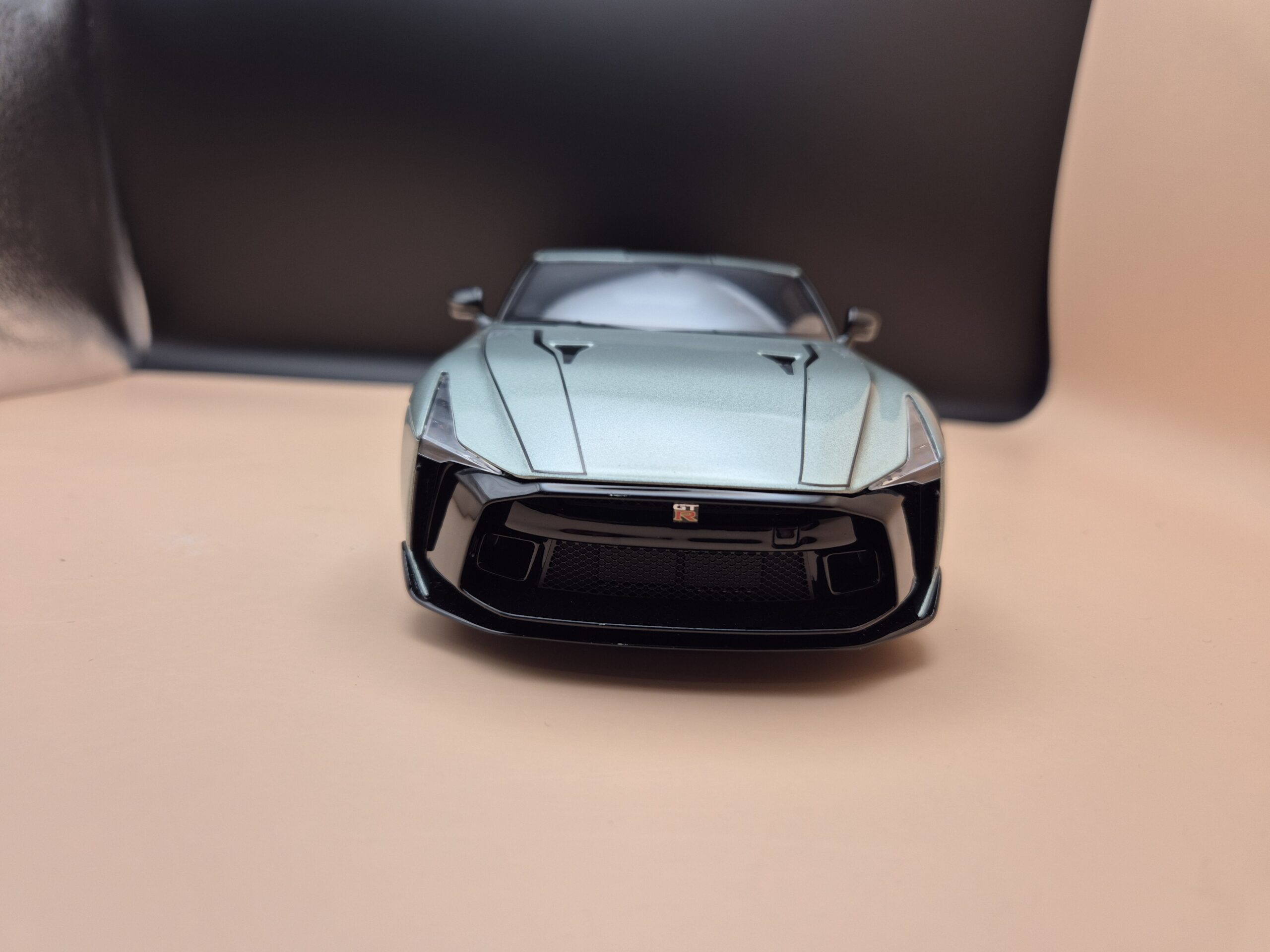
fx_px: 844
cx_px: 635
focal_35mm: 23
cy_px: 476
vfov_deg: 58.9
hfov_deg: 73.9
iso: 40
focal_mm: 5.4
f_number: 1.8
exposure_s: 1/135
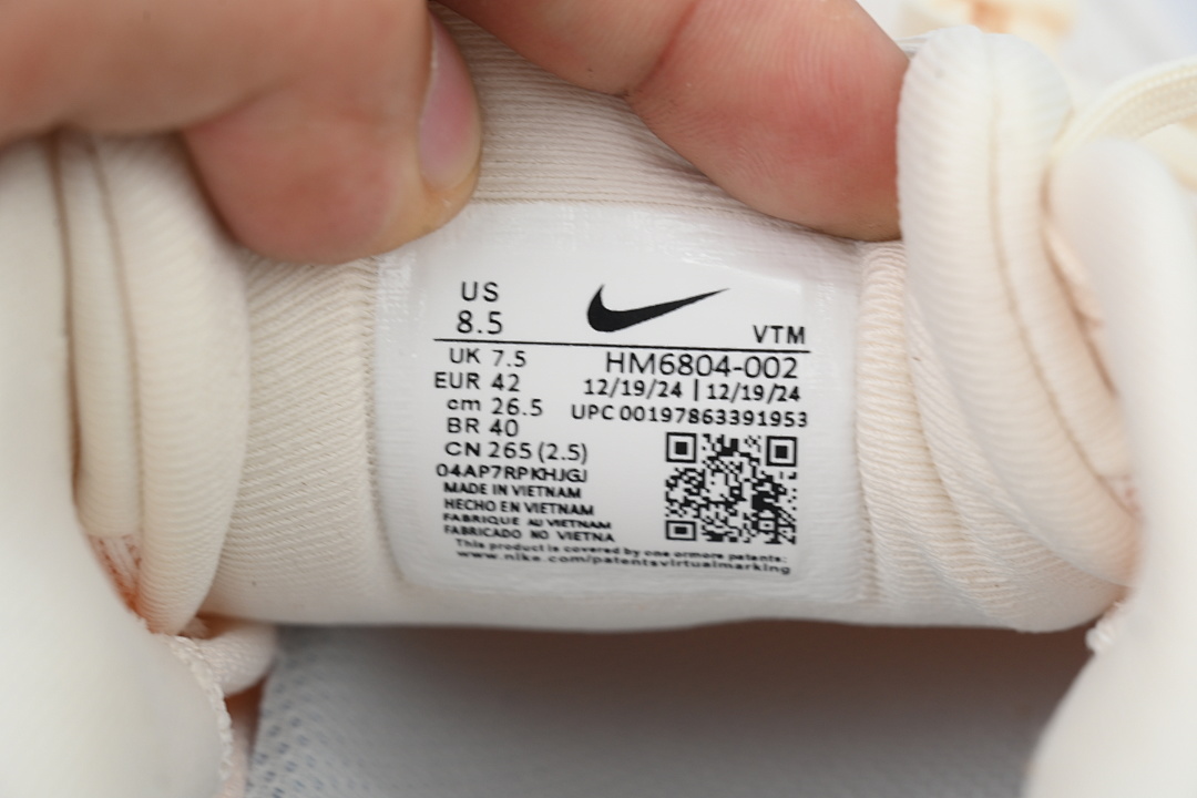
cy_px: 399
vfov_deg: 11.4
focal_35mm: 120
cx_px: 598
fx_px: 3990
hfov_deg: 17.1
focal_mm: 120
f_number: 11
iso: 400
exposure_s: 1/100
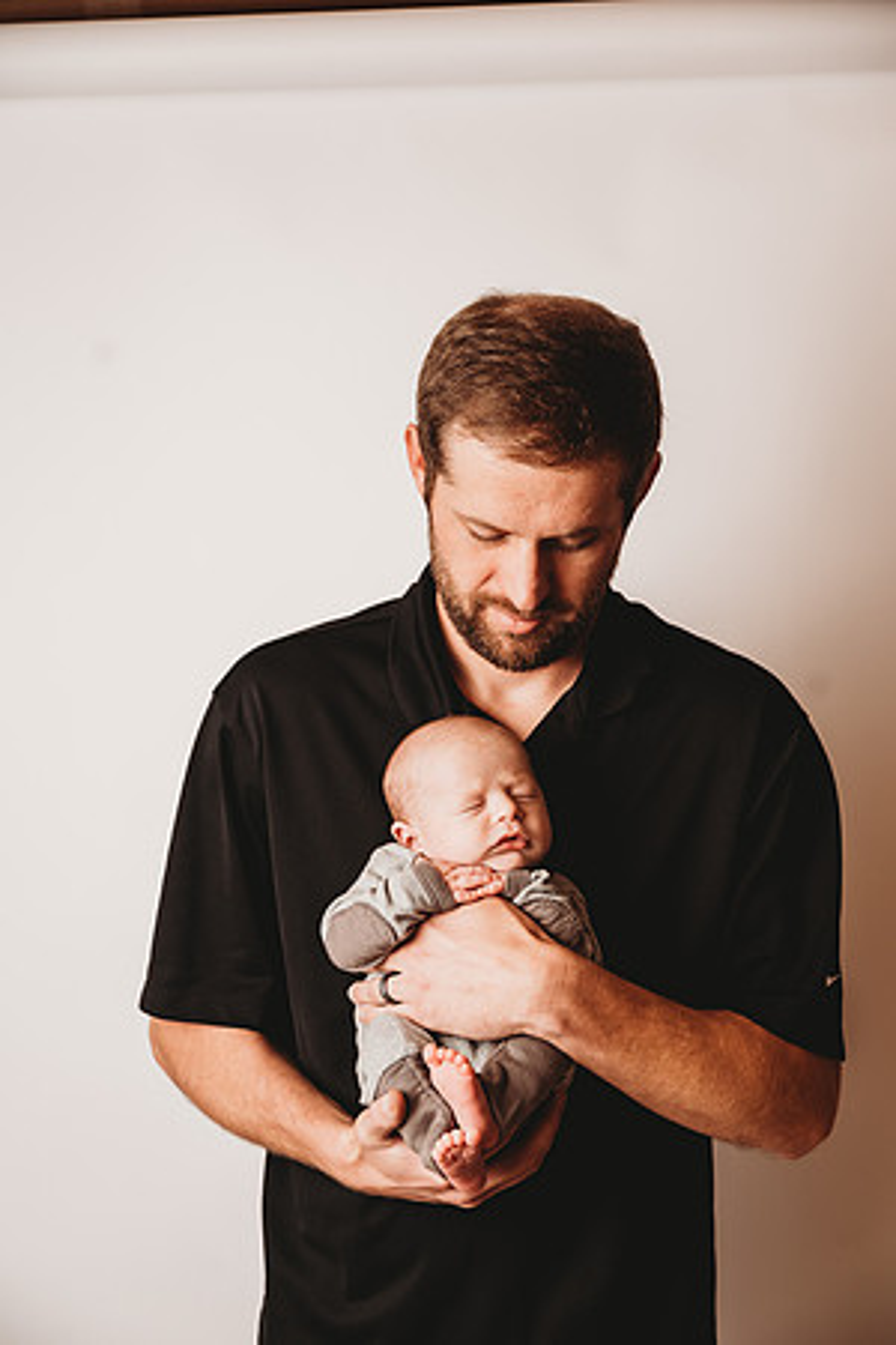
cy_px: 672
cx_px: 448
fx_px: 1941
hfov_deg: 26.0
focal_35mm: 52
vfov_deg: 38.2
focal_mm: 52
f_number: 4
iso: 100
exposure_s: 1/160
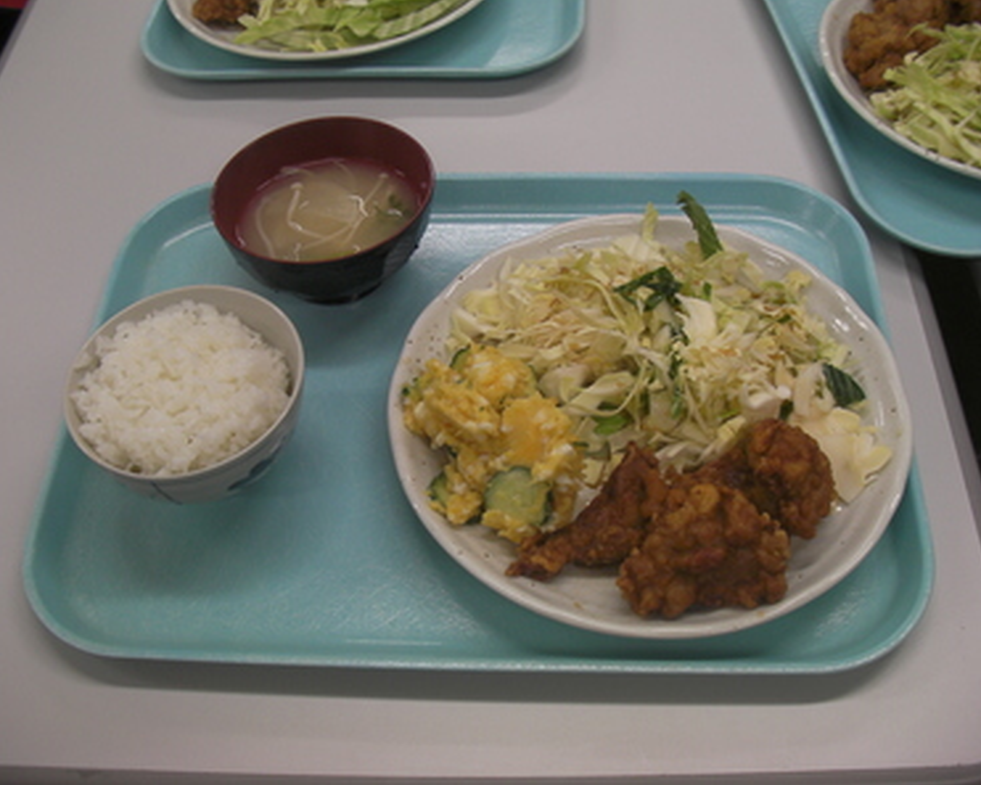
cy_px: 394
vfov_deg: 37.4
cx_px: 479
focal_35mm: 40
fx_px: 1162
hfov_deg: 45.8
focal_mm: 6.3
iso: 50
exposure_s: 1/34.1
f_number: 3.5
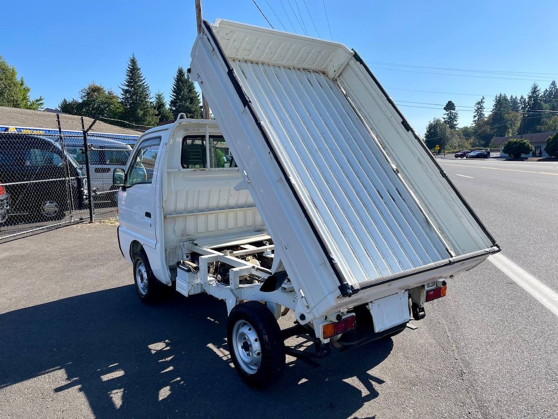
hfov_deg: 69.4
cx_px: 279
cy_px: 210
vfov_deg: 54.9
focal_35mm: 25
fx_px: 403
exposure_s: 1/2247
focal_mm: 5.1
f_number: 1.6
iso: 32
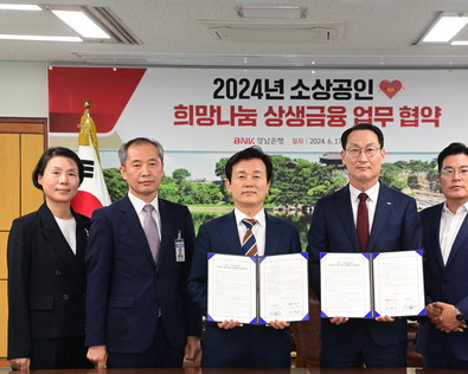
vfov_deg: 16.9
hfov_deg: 21.0
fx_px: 1260
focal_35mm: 91
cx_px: 313
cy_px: 211
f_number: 6.3
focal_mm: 66
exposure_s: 1/250
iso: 5000
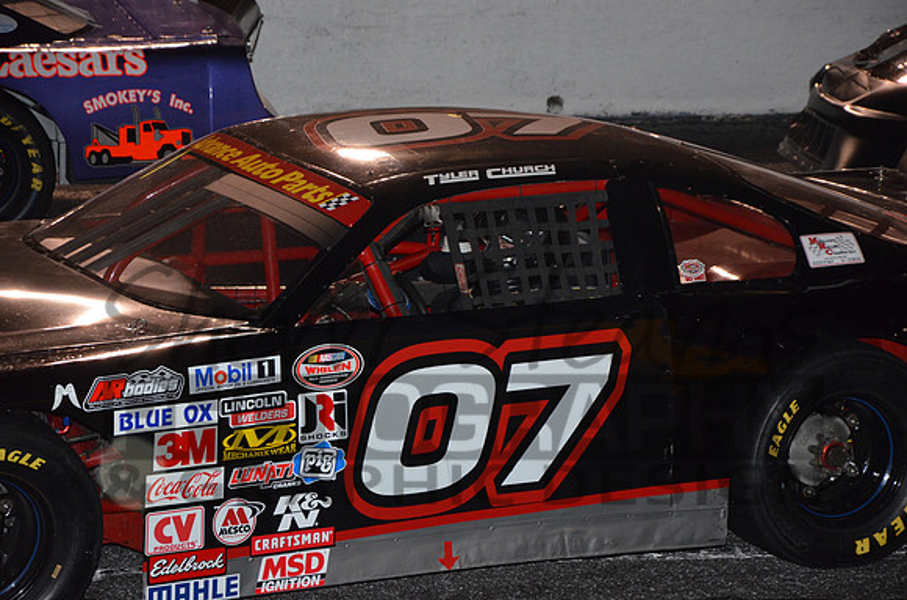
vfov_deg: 8.7
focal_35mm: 158
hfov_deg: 13.1
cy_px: 300
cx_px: 454
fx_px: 3959
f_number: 5.6
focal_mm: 105
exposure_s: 1/200
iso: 2000
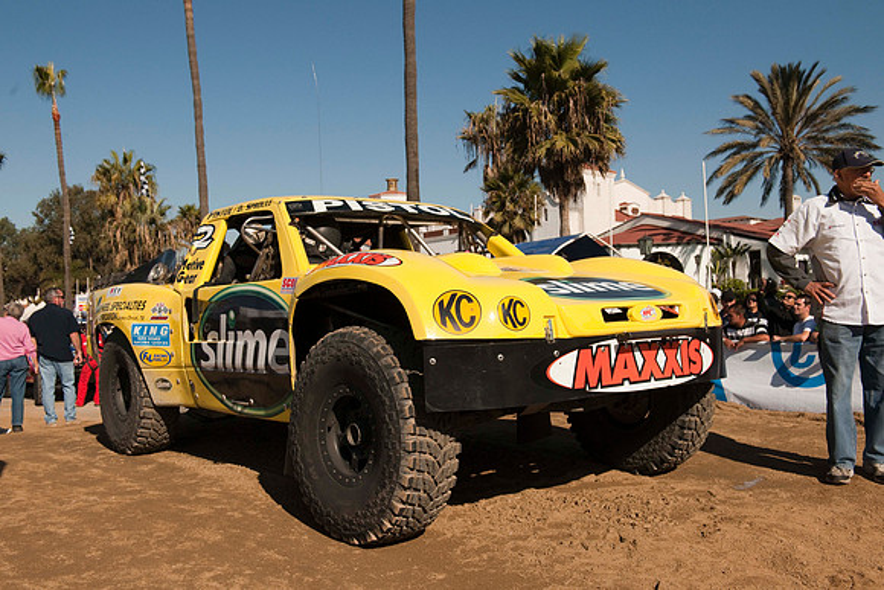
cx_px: 442
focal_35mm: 34
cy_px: 295
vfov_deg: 38.9
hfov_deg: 55.8
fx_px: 835
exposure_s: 1/2500
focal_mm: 34
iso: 320
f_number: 8
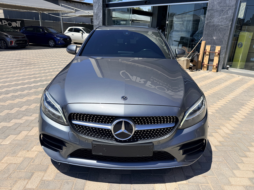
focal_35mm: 24
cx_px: 127
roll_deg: -2.5
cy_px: 95
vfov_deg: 56.8
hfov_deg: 71.6
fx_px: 176
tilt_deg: -18.8
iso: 80
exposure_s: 1/5714
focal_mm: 6.76
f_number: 1.78
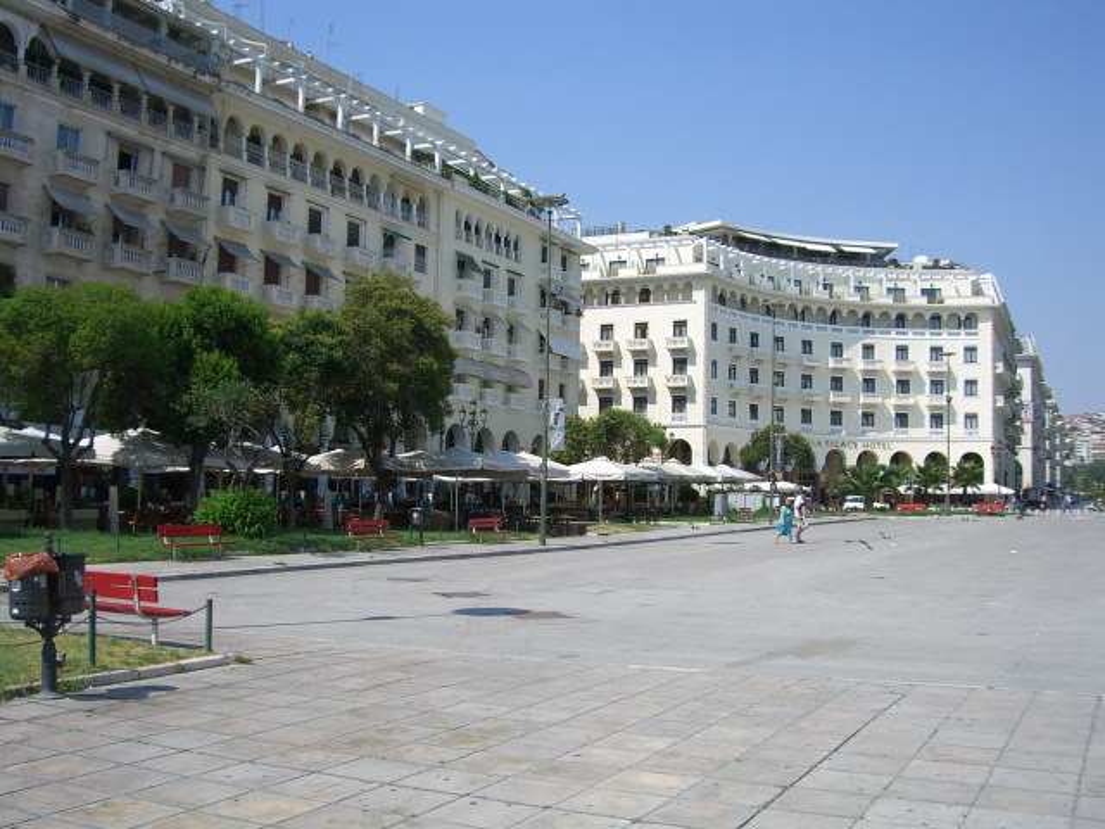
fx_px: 1213
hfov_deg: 49.0
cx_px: 552
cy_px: 414
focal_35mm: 38
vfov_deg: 37.7
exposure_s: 1/640
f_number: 4.3
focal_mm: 6.2
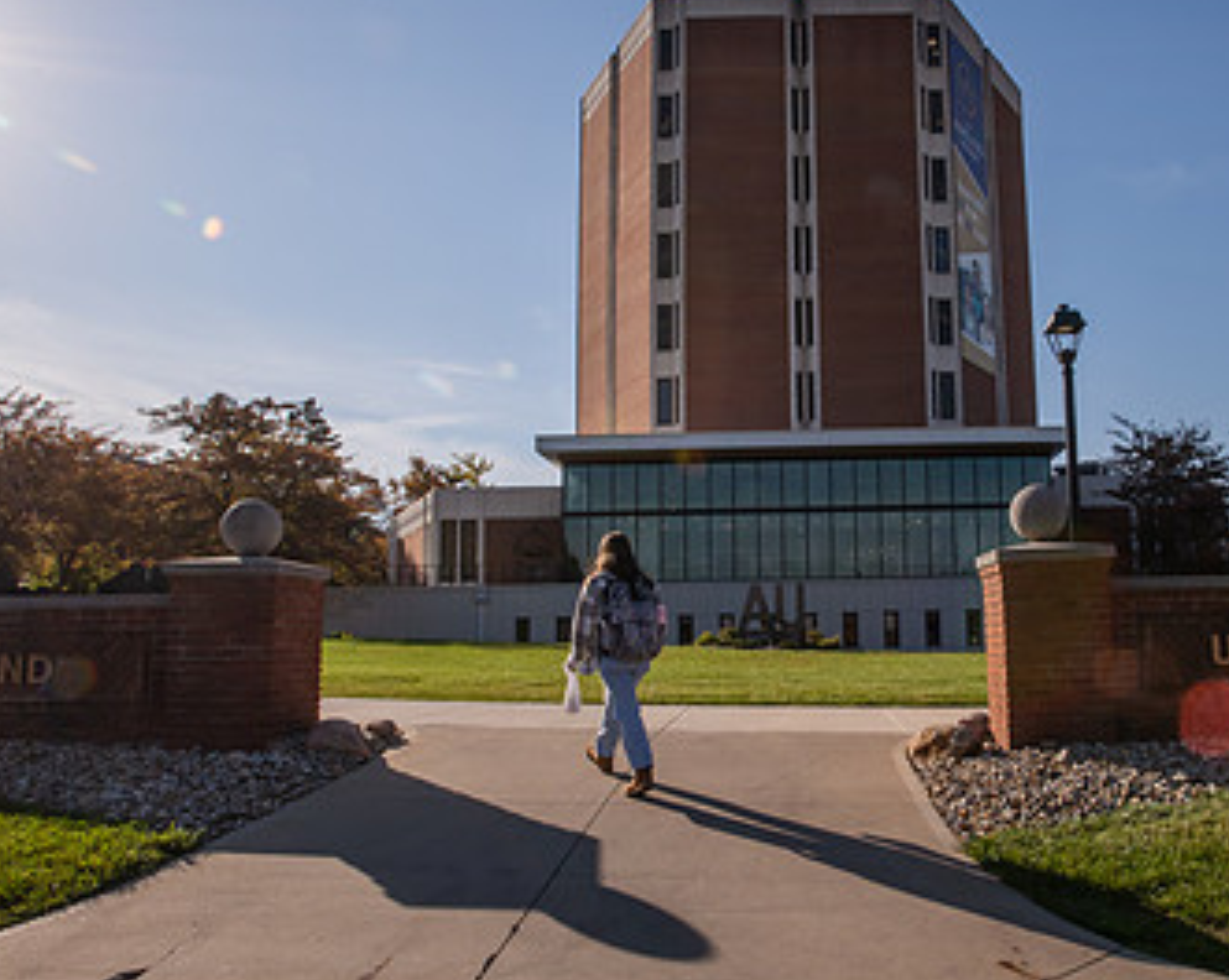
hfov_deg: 60.8
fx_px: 1017
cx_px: 817
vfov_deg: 51.4
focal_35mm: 28
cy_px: 518
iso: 250
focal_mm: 17
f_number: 22
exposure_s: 1/160
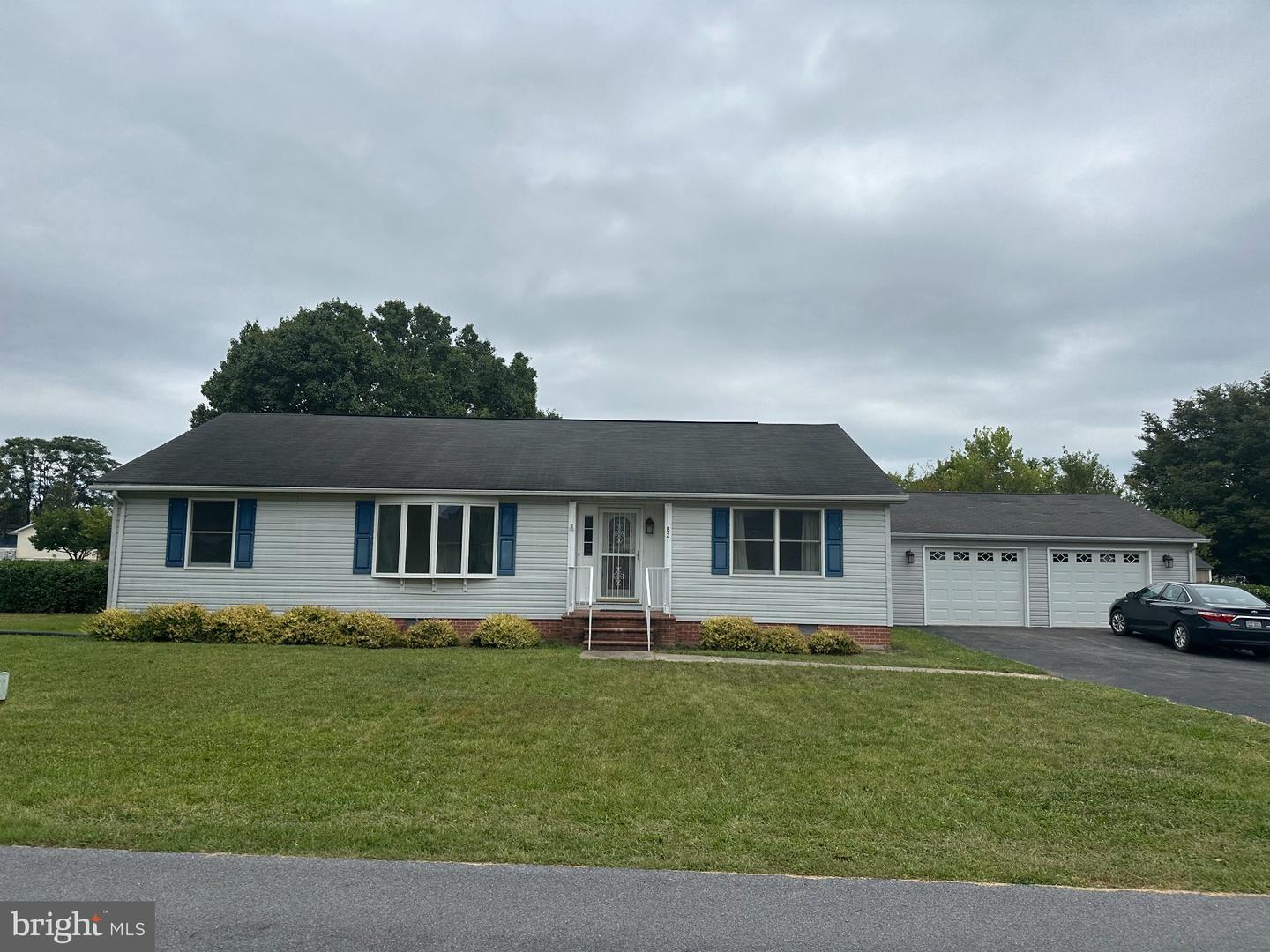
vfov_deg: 56.8
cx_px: 635
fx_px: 881
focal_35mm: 24
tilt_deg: +4.2
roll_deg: -0.3
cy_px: 476
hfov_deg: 71.6
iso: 80
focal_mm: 6.86
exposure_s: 1/5525
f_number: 1.78
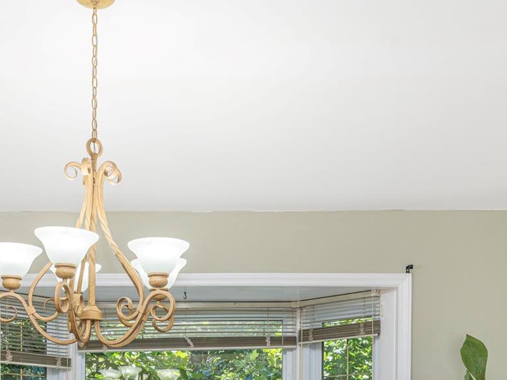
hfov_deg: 31.6
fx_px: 893
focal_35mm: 61
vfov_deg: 22.6
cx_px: 192
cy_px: 423
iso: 320
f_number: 8
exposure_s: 1/80
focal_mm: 24
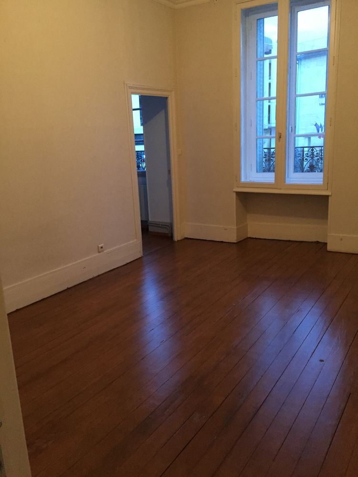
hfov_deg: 48.2
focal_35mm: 29
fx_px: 400
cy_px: 238
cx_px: 179
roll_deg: +2.6
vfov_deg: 61.7
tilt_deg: -12.4
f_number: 2.2
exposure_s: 1/17
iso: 400
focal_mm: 4.15
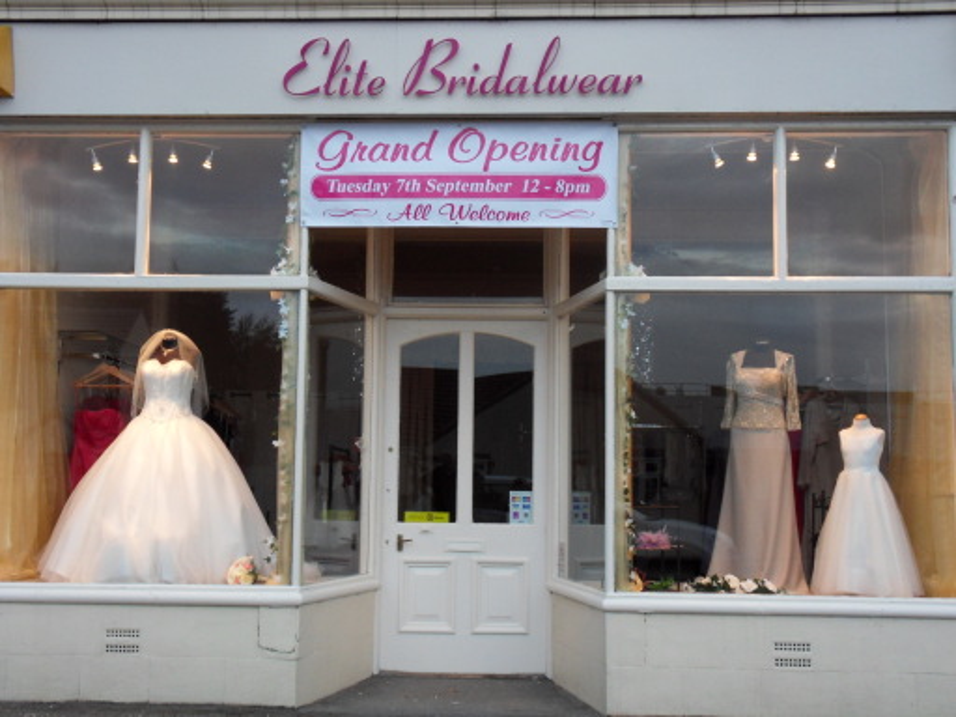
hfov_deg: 42.1
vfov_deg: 32.2
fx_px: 1243
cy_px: 358
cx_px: 478
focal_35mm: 45
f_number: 4.2
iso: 200
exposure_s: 1/45
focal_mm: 7.9
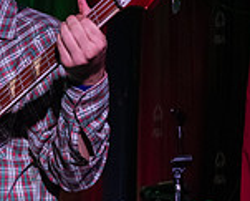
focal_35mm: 109
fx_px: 807
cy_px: 168
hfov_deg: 17.4
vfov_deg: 14.1
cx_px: 33
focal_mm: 39
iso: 16000
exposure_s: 1/320
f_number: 3.2
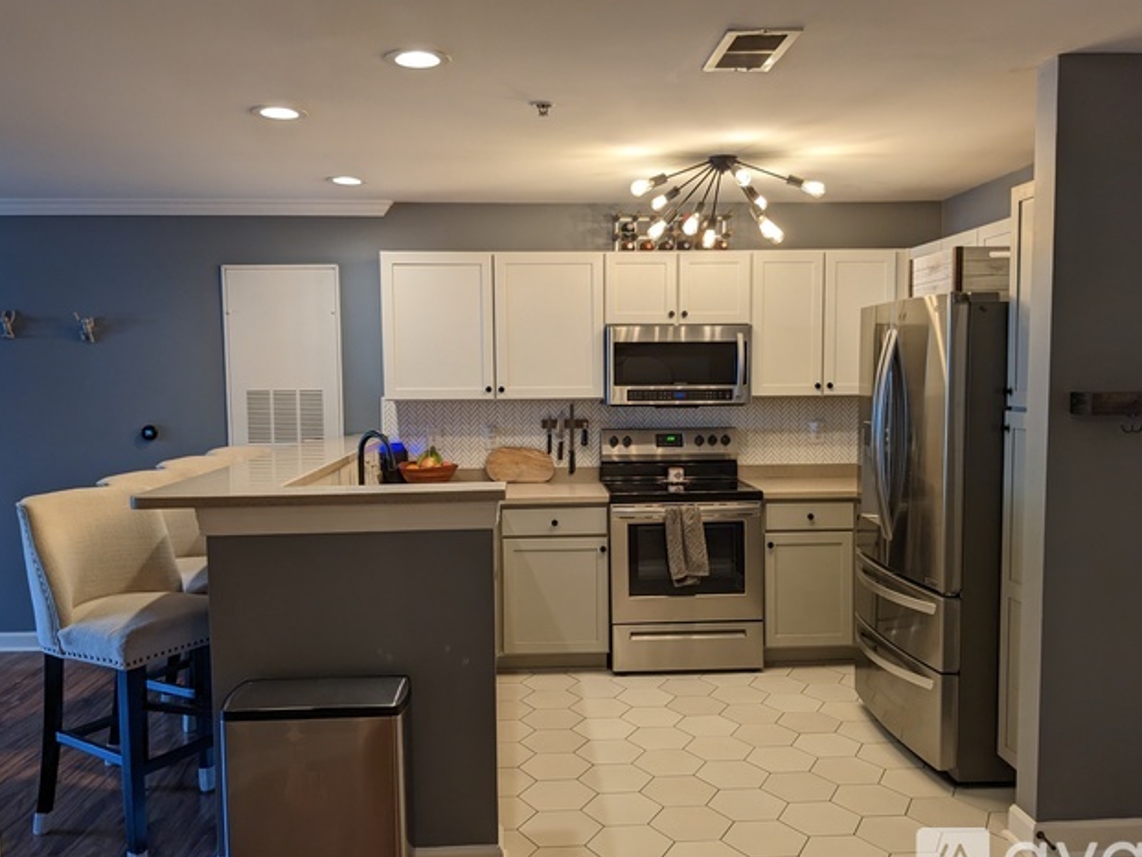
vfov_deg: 48.2
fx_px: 957
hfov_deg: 61.6
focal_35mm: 29
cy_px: 441
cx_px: 600
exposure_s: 1/60
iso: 54
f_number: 1.73
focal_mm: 4.38
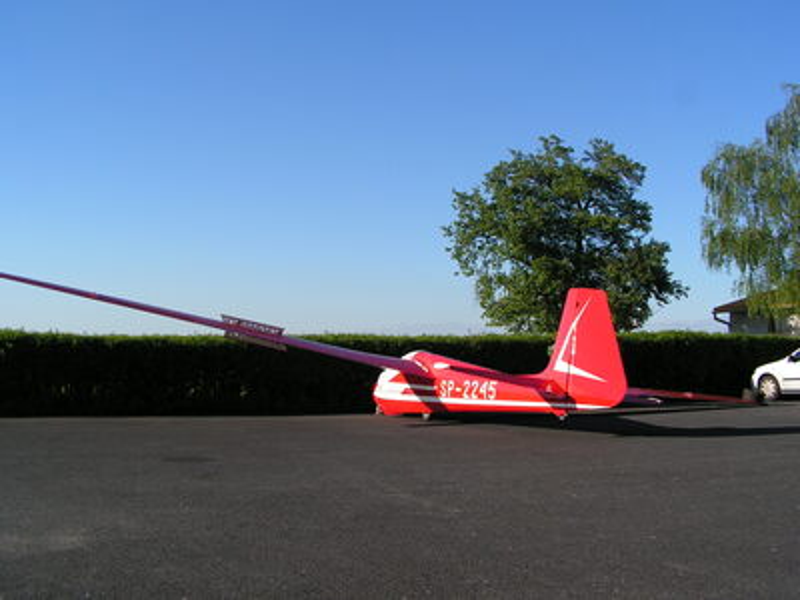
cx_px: 400
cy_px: 300
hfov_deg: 51.4
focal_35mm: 36
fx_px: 832
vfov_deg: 39.7
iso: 64
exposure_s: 1/400
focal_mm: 6
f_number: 4.8
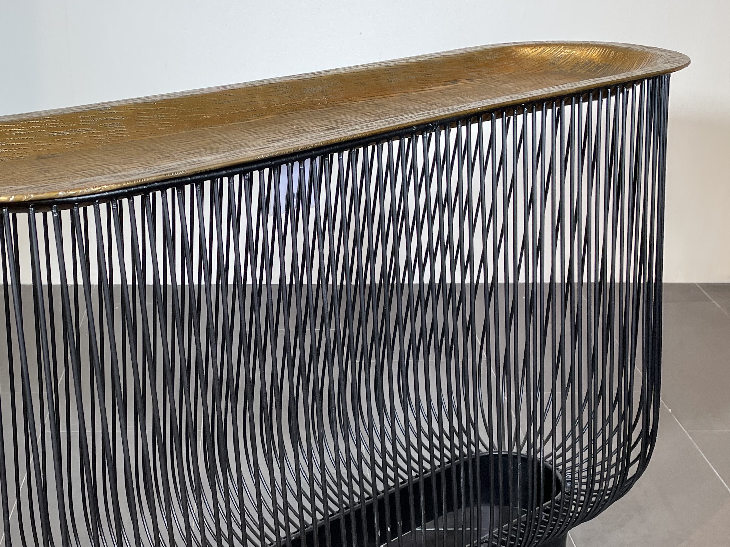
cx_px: 277
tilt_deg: -25.4
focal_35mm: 48
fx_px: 1012
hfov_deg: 39.4
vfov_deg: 30.1
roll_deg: +0.6
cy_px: 353
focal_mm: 4.2
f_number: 1.6
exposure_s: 1/107
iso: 64
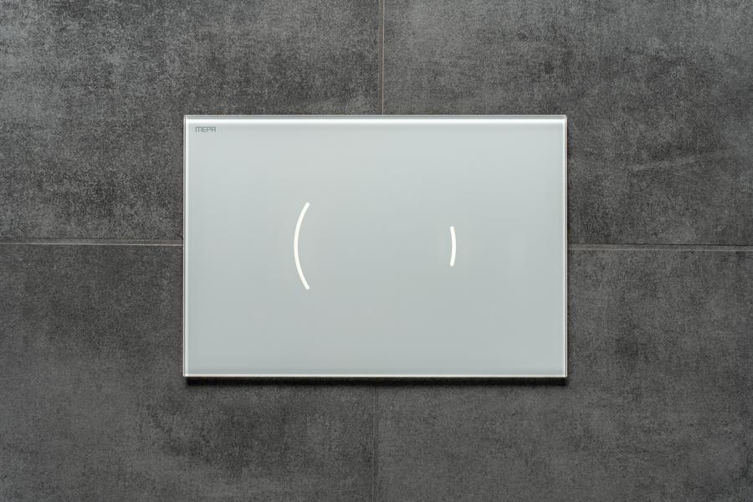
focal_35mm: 75
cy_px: 251
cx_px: 376
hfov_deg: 27.0
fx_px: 1569
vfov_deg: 18.2
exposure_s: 1/60
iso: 100
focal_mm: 75
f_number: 4
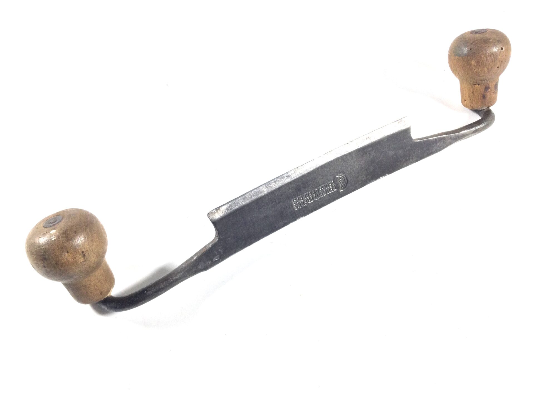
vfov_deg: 45.4
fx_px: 478
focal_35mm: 31
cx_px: 267
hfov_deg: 58.4
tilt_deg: -58.8
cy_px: 200
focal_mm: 3.3
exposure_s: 1/100
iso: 40
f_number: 2.4
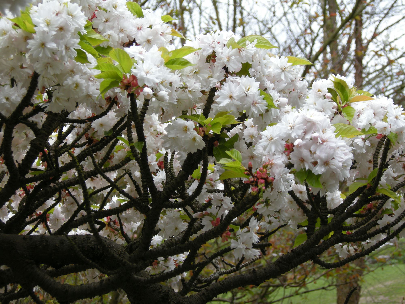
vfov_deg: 19.9
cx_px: 202
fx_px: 866
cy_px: 152
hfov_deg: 26.3
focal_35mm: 74
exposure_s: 1/123
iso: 64
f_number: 3.9
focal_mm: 15.7
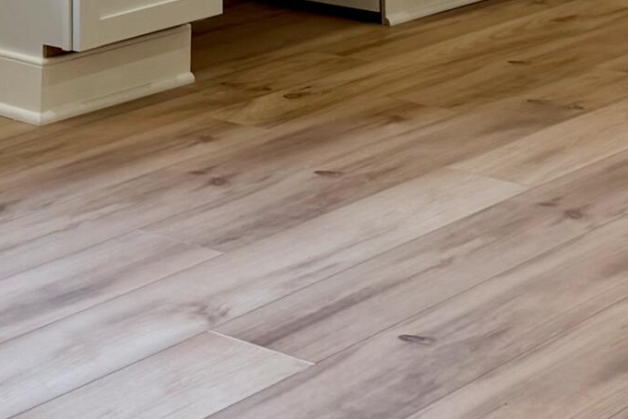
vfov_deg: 11.3
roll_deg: +0.9
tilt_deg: +0.6
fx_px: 1919
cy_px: -404
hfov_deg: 18.5
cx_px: 421
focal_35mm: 110
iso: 64
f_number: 1.78
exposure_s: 1/135
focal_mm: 6.76
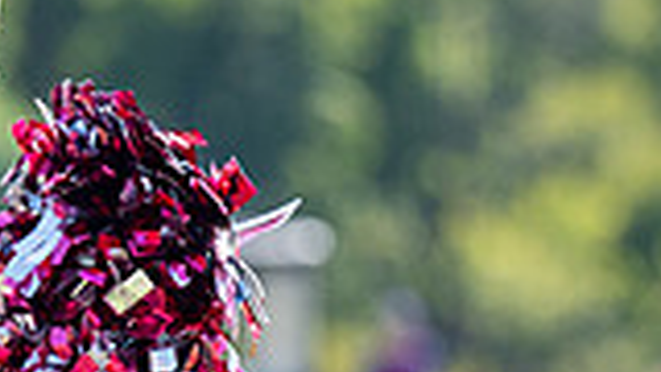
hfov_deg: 3.1
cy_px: 458
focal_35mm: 689
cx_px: 134
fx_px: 12076
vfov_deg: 1.8
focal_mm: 135
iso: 200
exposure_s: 1/2000
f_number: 2.8
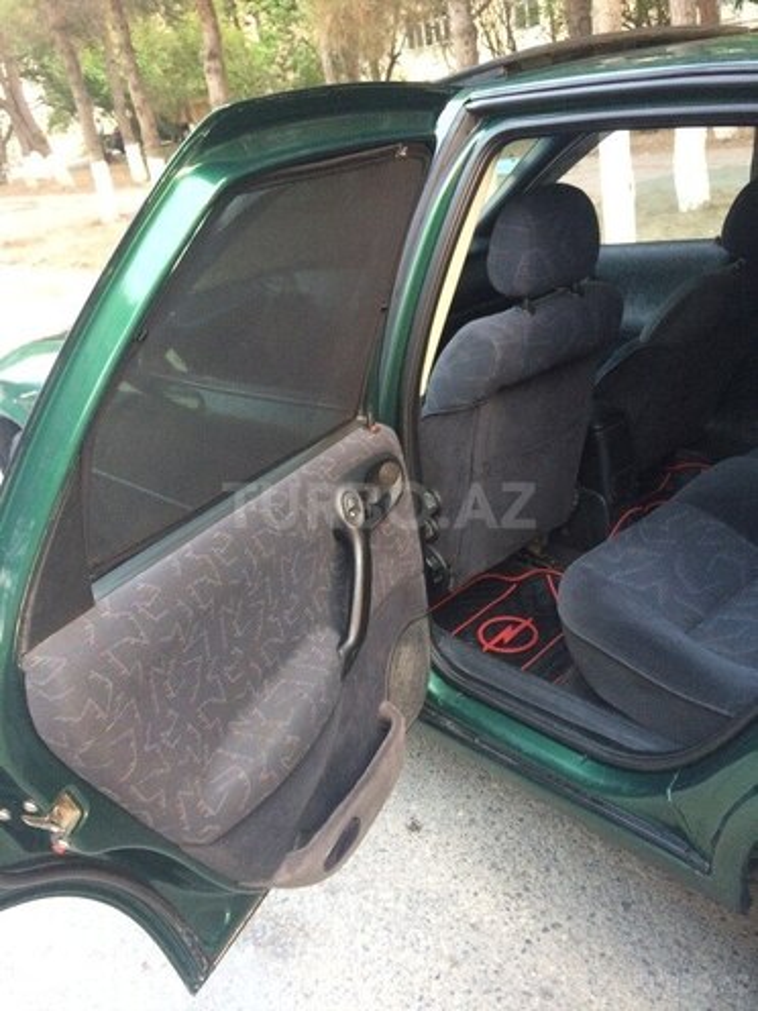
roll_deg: +11.7
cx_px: 379
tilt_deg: -27.6
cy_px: 506
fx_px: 847
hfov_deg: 48.2
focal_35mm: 29
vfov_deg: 61.7
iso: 320
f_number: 2.2
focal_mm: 4.15
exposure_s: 1/33
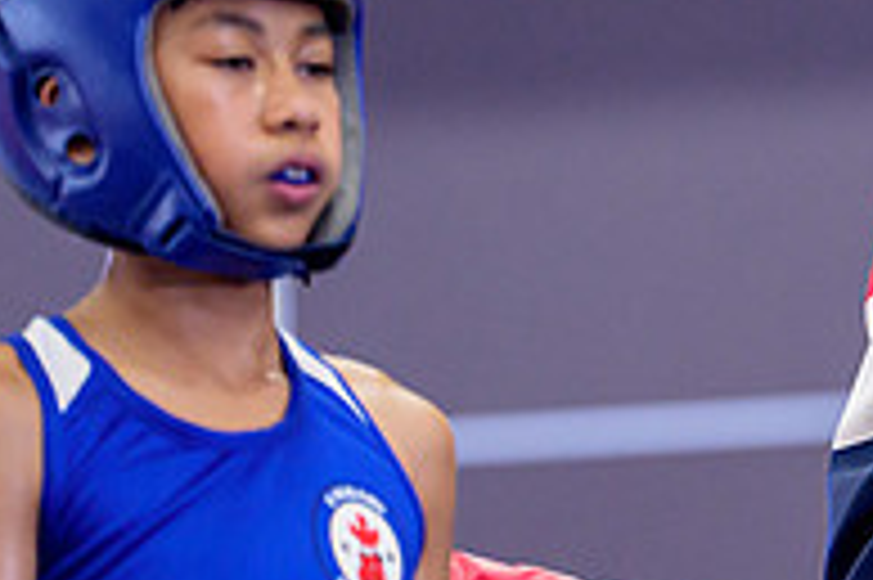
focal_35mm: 359
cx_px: 1120
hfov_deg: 5.7
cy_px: 11
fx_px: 8698
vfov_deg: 3.8
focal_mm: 120
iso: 3200
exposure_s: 1/1000
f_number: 2
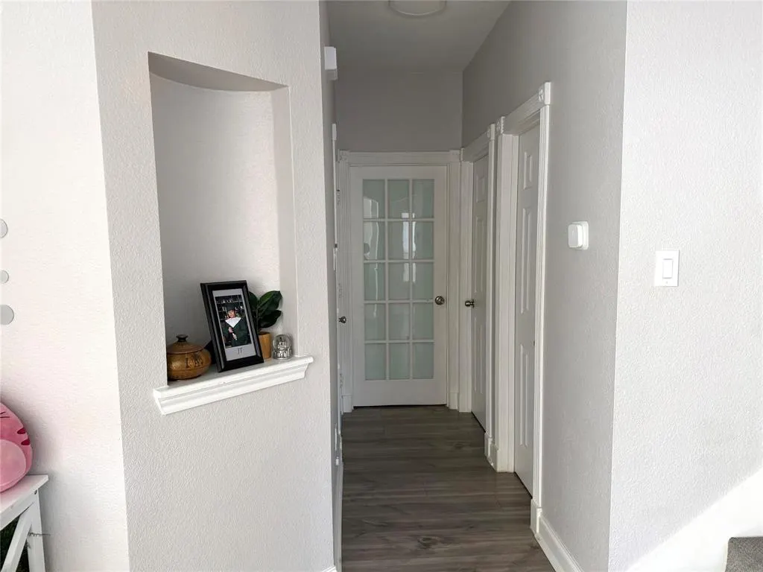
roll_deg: +1.0
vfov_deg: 56.8
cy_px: 286
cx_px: 382
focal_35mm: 24
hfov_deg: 71.6
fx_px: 529
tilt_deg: -4.6
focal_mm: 6.76
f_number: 1.78
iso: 200
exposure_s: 1/98
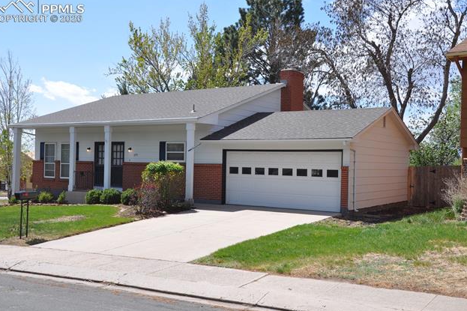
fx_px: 519
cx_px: 230
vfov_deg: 33.4
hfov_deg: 48.5
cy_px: 155
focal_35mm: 40
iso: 200
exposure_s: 1/320
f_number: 9
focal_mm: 26
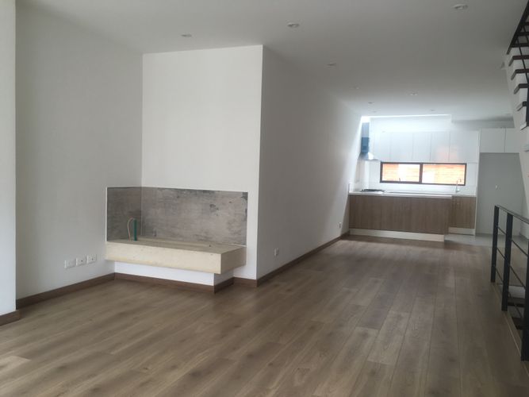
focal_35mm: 29
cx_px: 264
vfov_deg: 48.2
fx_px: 443
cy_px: 198
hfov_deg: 61.7
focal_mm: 4.15
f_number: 2.2
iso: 25
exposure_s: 1/60
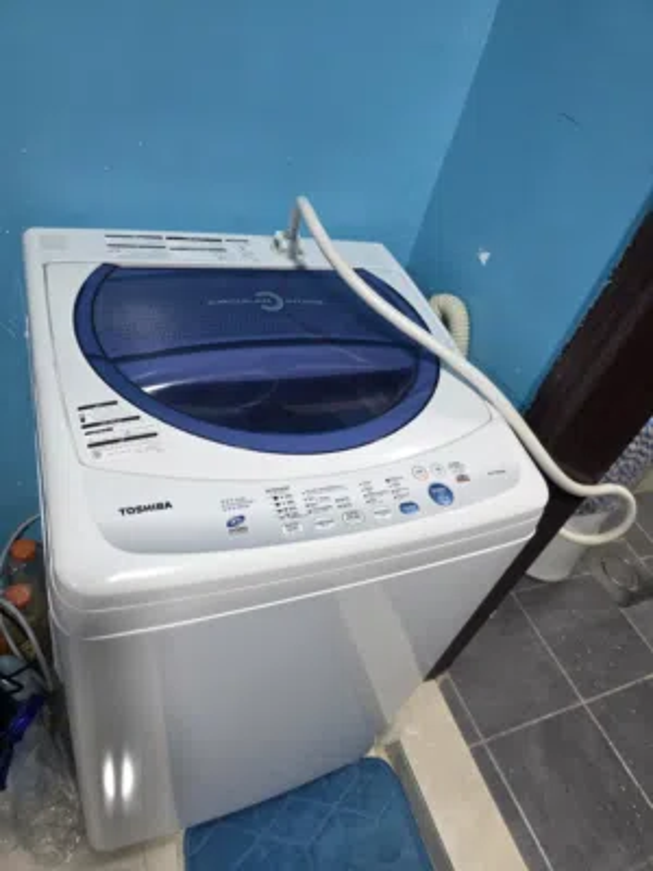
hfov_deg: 58.9
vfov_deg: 73.9
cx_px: 326
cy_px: 436
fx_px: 578
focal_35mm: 23
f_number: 1.7
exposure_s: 1/100
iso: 250
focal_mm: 6.3
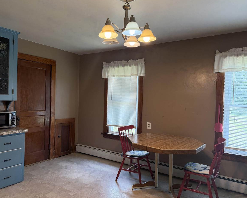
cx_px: 118
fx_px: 190
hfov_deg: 66.0
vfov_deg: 54.9
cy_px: 100
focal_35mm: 26
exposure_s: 1/198
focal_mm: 6.76
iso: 200
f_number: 1.78
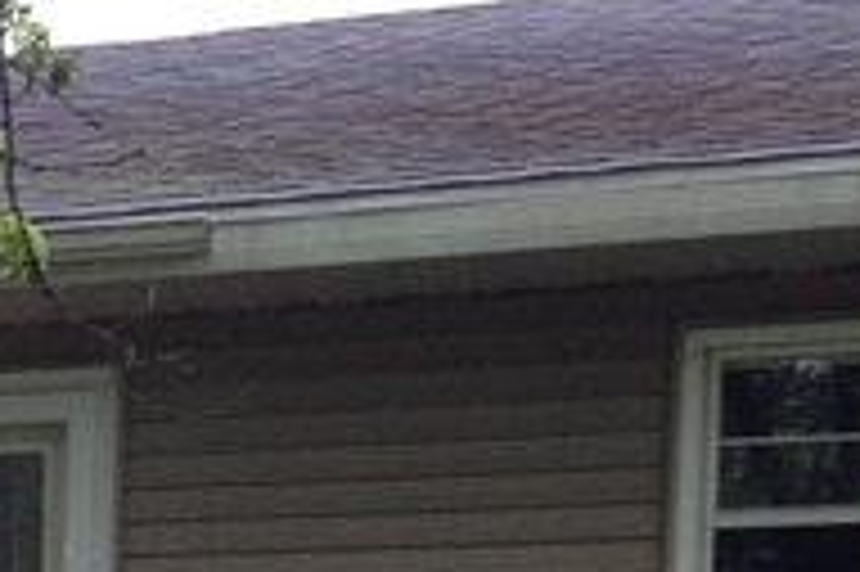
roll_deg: +1.4
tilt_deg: -2.4
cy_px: 901
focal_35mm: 115
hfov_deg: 16.7
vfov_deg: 11.3
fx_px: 2745
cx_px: -302
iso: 64
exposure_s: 1/120
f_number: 2.4
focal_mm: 4.12
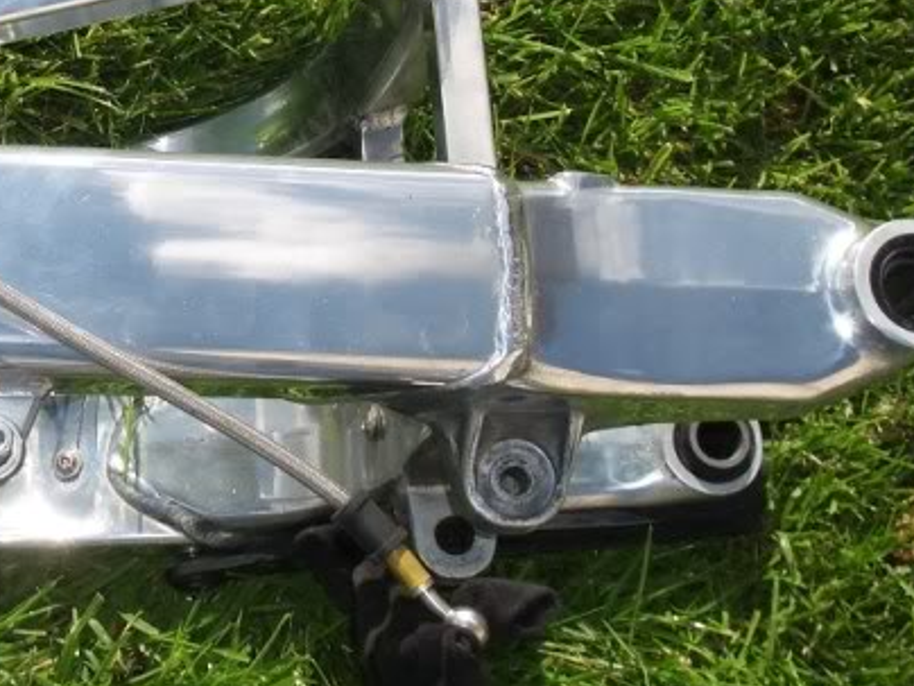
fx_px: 2561
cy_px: 215
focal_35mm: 97
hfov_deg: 19.9
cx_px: 111
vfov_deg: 15.2
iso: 80
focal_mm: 8.2
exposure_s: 1/400
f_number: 5
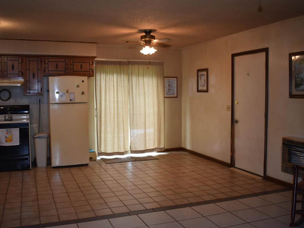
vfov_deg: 40.1
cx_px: 146
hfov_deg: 51.9
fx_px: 312
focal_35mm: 36
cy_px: 110
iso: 800
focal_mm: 21
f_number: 3.8
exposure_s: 1/60
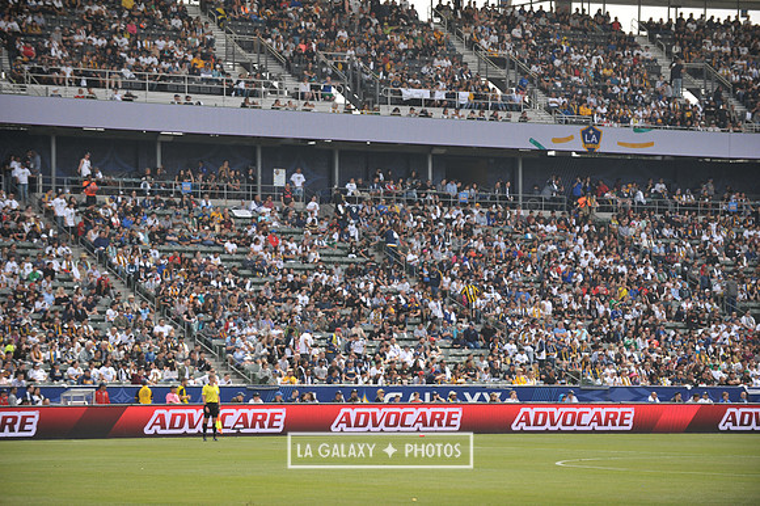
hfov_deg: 15.2
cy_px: 253
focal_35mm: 135
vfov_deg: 10.1
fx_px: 2848
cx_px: 380
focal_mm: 135
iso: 320
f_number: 3.5
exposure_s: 1/2500
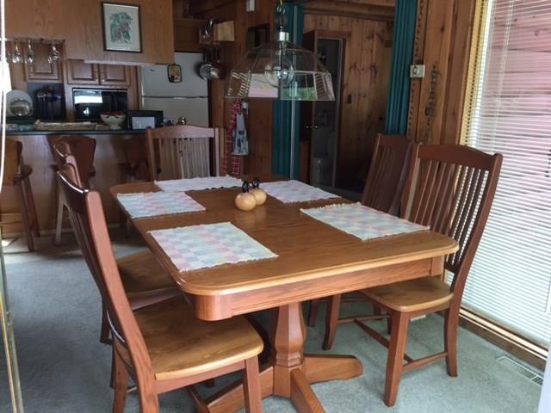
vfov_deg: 48.2
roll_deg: -1.6
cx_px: 276
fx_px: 462
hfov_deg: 61.7
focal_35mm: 29
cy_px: 206
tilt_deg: -12.9
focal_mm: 4.15
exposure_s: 1/30
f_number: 2.2
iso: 100
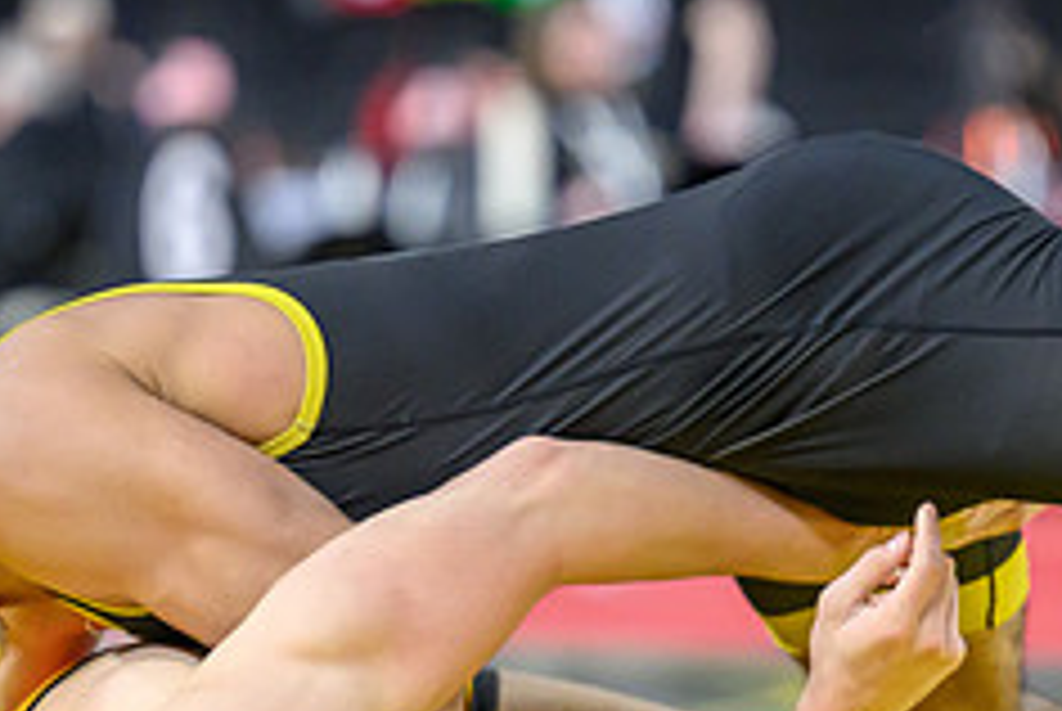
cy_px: 518
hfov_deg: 5.2
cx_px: 471
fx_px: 11667
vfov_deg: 3.5
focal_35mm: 395
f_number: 2.8
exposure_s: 1/800
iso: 2000
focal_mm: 135
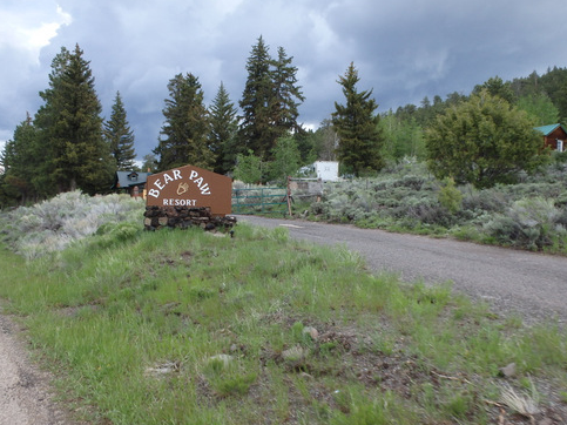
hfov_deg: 61.7
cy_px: 215
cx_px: 282
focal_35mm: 29
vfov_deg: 48.2
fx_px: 475
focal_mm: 5
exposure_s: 1/250
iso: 125
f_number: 3.9
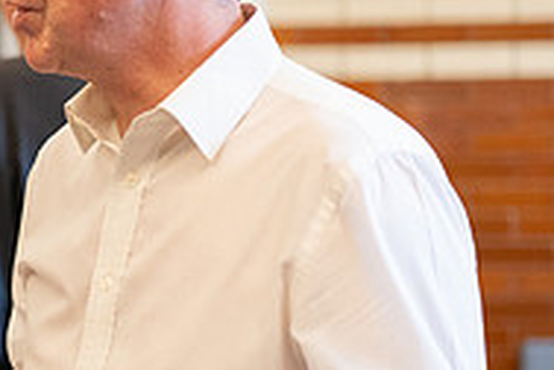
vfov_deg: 8.8
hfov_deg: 12.7
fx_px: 2400
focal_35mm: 156
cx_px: -191
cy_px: 257
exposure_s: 1/200
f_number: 2
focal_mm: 50
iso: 2500
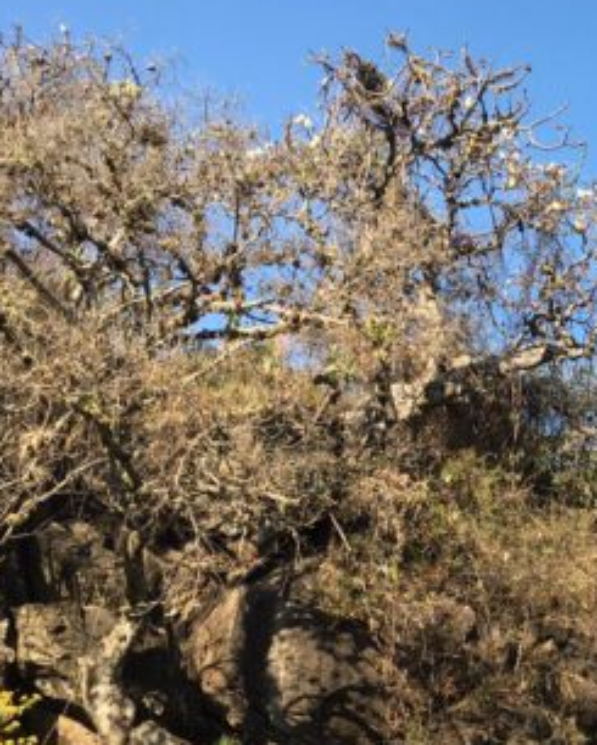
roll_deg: -0.4
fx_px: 1567
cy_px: 553
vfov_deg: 26.4
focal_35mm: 71
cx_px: 726
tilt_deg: +19.9
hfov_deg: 20.1
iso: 25
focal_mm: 4.15
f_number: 2.2
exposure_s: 1/596
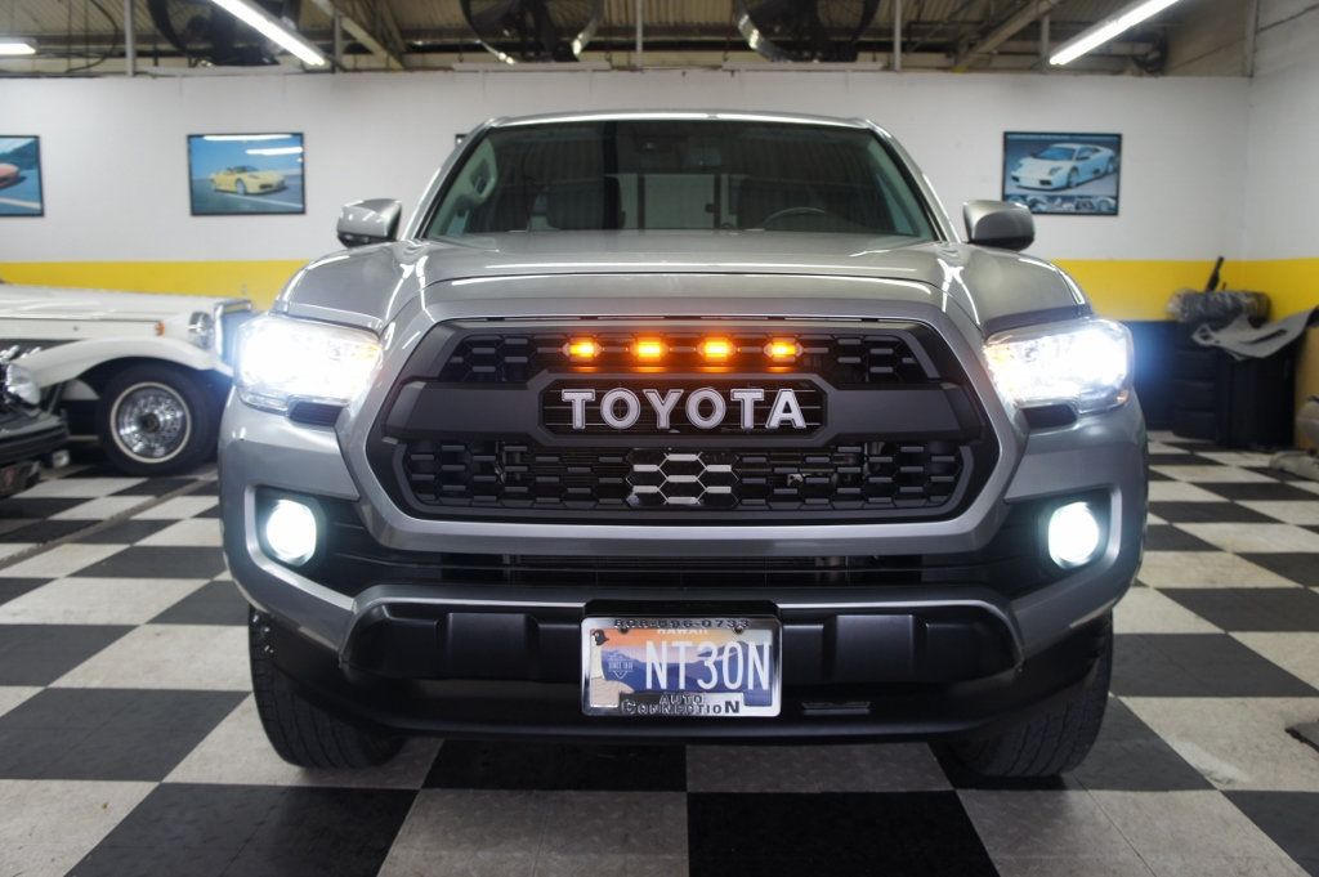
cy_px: 438
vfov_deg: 43.5
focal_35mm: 30
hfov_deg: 62.0
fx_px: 1098
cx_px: 660
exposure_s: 1/30
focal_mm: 20
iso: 200
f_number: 4
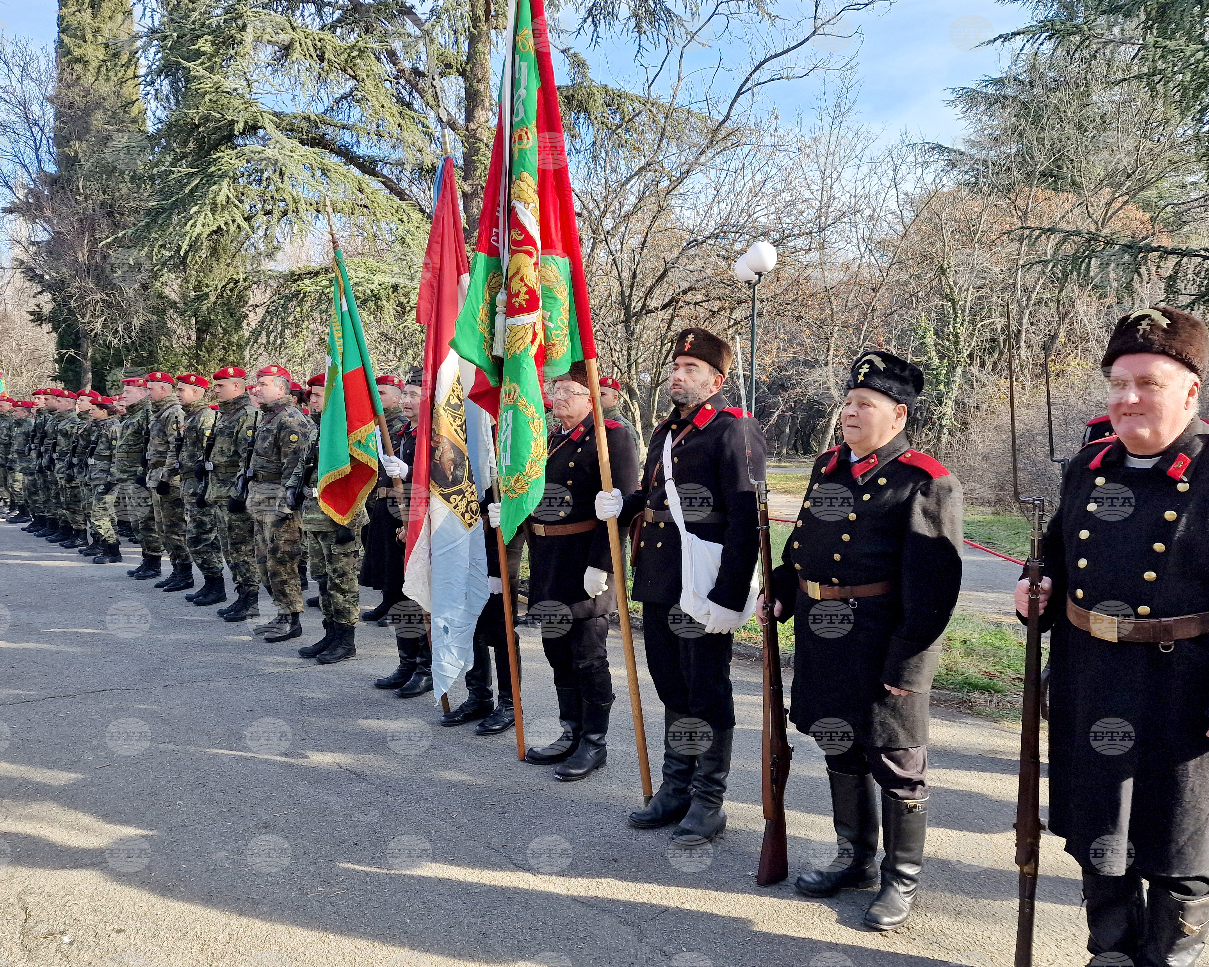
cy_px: 502
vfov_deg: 50.0
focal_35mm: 29
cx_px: 550
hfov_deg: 60.3
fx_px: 1038
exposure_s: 1/323
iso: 50
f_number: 1.8
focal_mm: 6.4
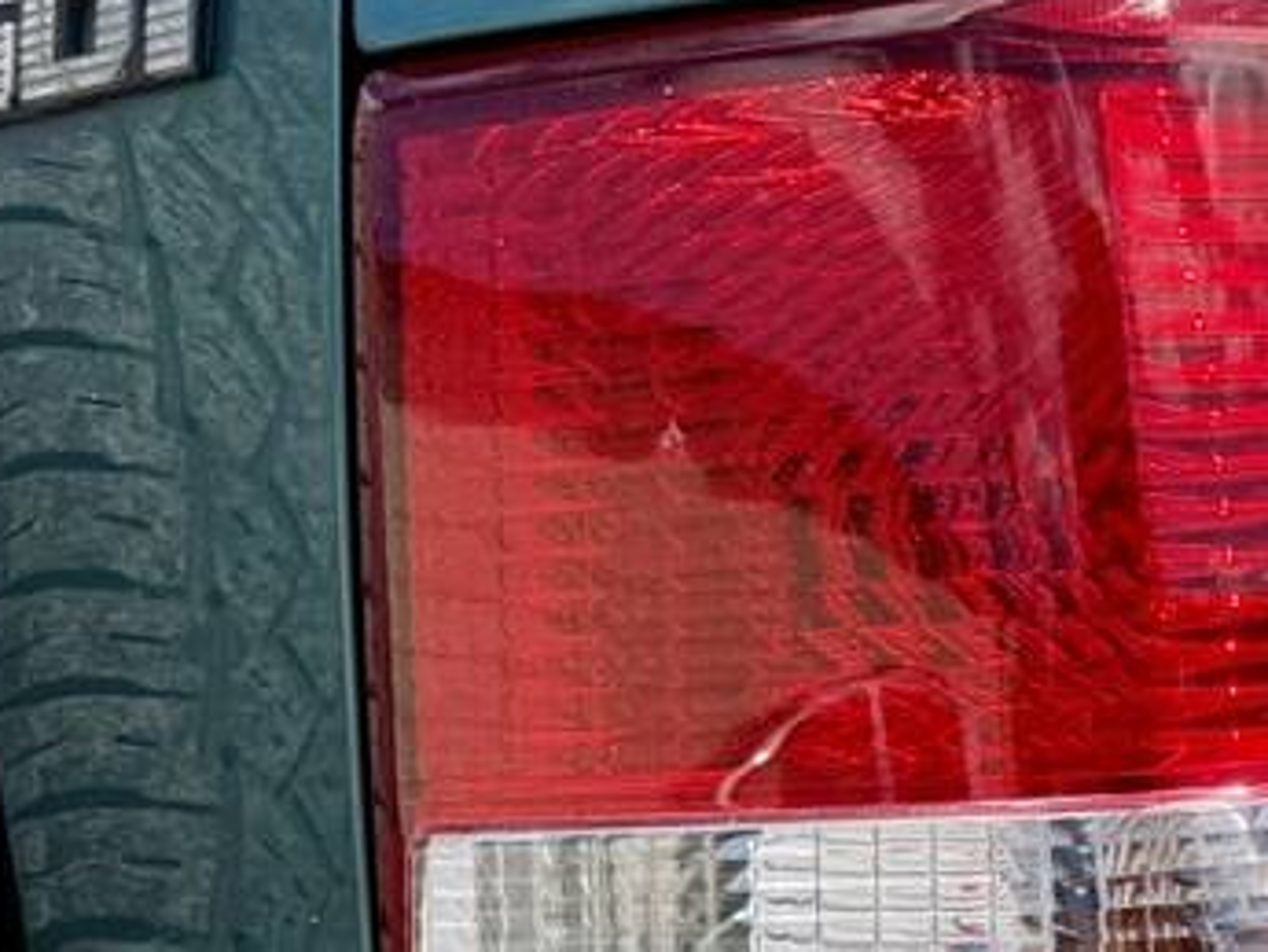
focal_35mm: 89
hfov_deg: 18.4
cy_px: 1040
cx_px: 2121
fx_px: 3261
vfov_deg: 16.1
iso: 80
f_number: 1.78
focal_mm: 6.76
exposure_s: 1/2907
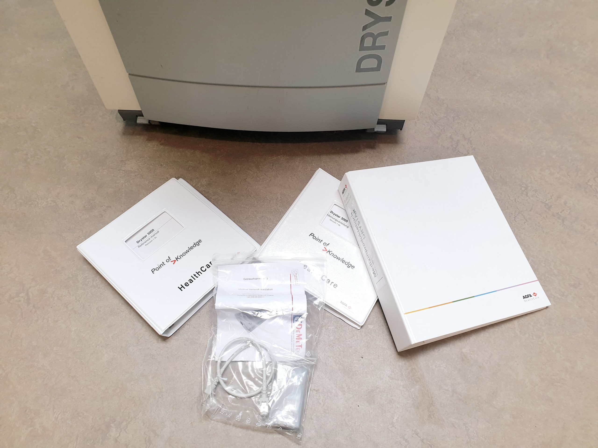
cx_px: 299
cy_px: 224
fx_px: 449
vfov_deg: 53.1
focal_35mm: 26
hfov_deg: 67.3
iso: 125
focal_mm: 4.3
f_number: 2.4
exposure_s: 1/50
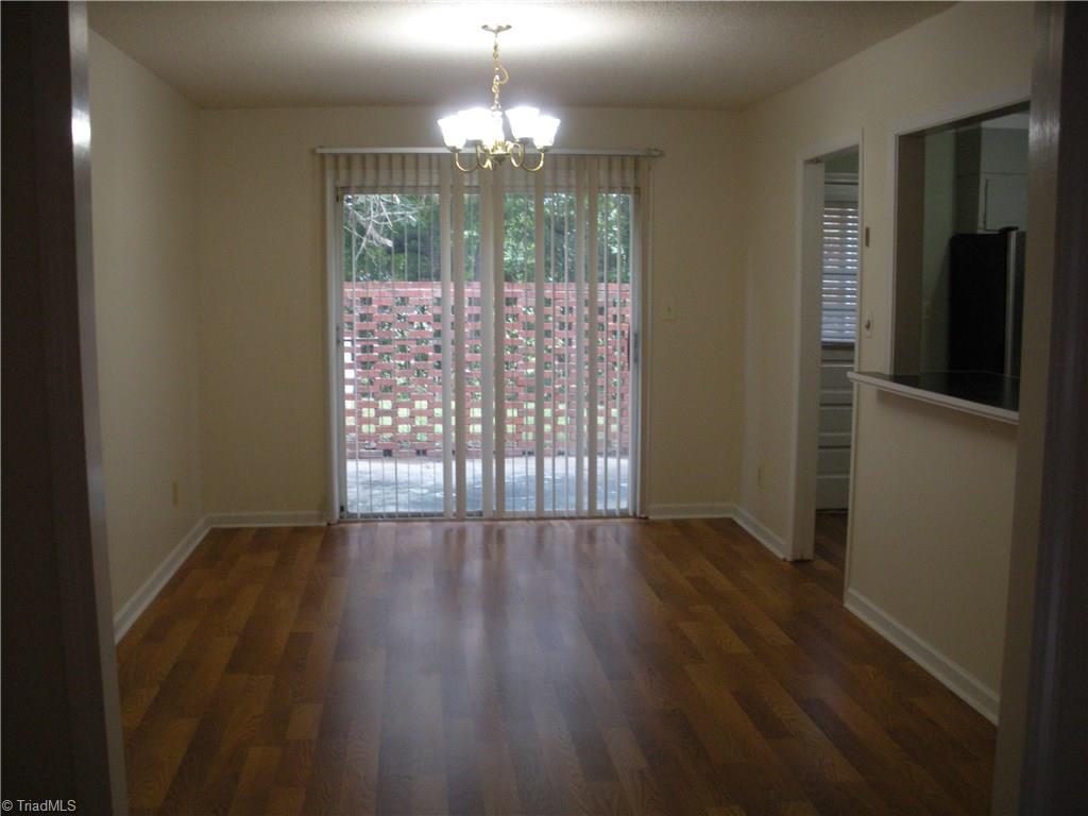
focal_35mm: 36
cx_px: 544
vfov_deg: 39.7
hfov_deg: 51.4
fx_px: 1131
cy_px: 408
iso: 247
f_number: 3.5
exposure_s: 1/60.1
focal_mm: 6.3
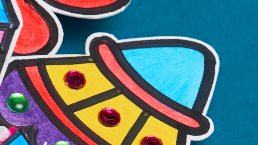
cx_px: -97
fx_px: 3173
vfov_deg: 2.6
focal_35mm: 464
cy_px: 302
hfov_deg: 4.6
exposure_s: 1/100
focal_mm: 62
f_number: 10
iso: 160
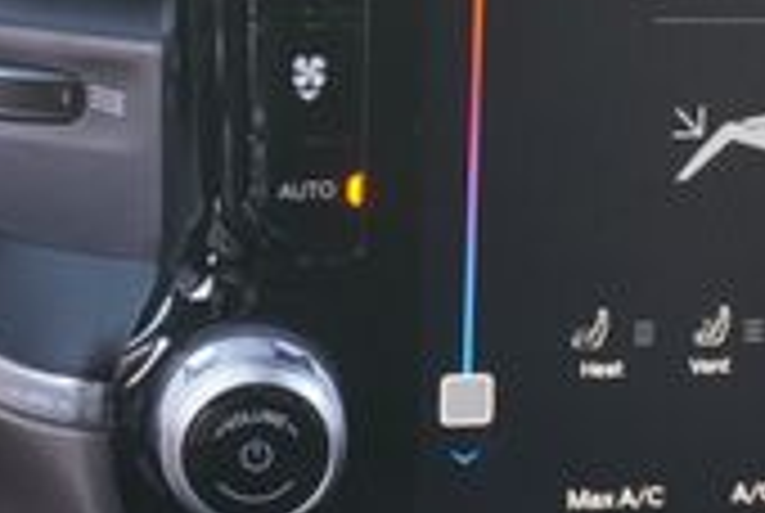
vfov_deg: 12.1
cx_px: 630
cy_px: 126
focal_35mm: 113
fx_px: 2405
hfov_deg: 17.9
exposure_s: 1/60
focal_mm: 20
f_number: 4
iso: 250
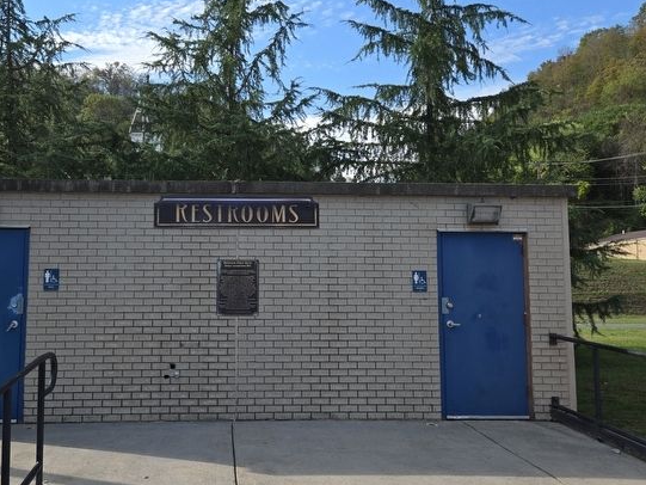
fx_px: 635
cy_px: 233
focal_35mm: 34
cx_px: 246
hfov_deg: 53.4
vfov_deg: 41.8
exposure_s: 1/1142
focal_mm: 5.4
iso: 25
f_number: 1.8
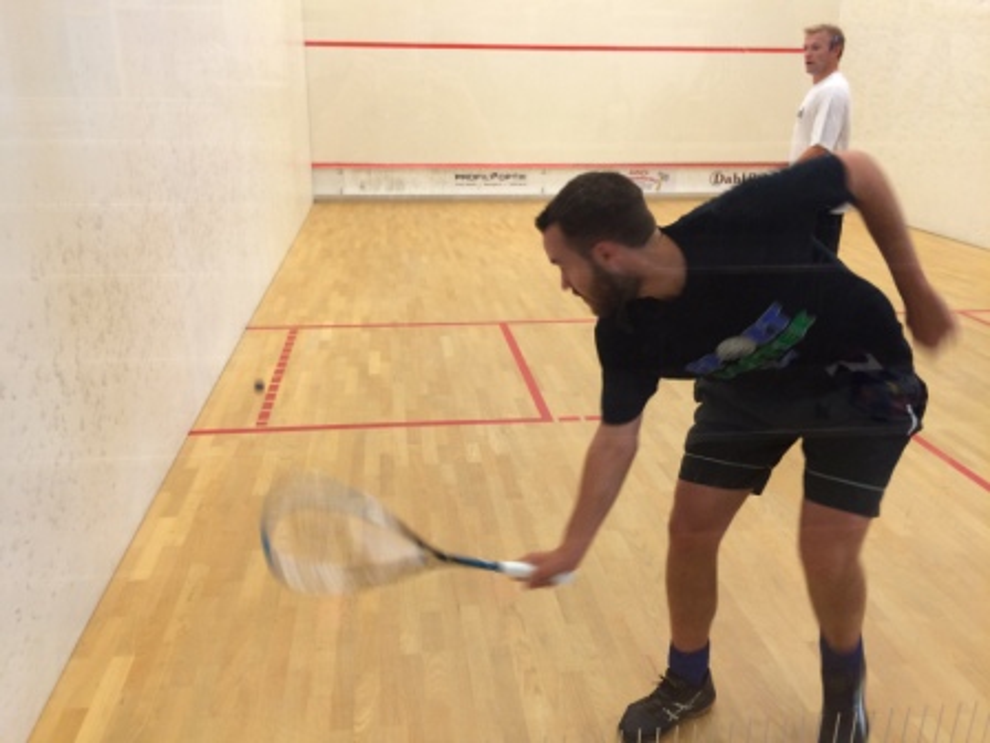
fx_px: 829
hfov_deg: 61.7
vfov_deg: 48.2
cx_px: 495
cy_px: 372
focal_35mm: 29
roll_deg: -1.2
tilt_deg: -20.4
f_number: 2.2
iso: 64
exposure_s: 1/30
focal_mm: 4.15
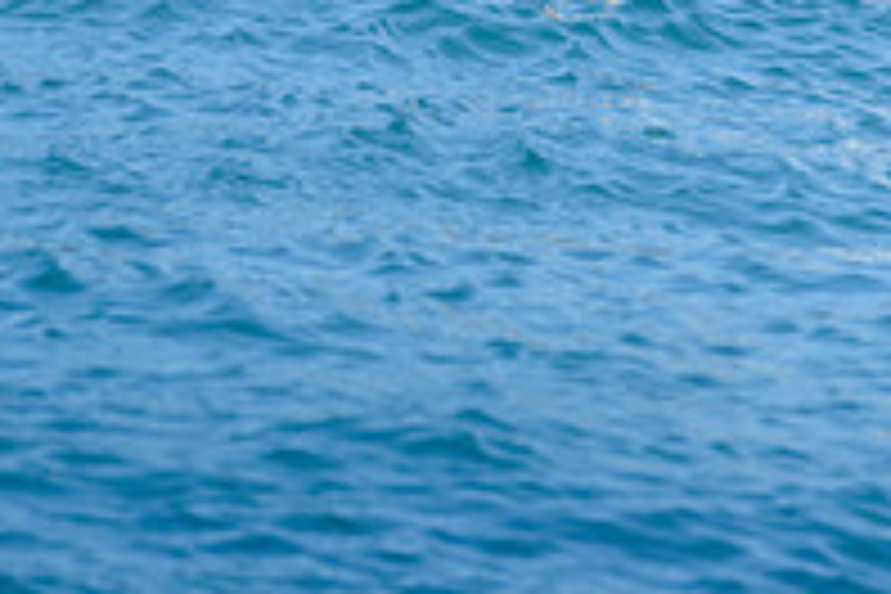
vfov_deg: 0.8
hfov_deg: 1.2
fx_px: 44373
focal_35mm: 1793
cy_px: -298
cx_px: 988
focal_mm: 500
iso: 220
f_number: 5.6
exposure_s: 1/2000
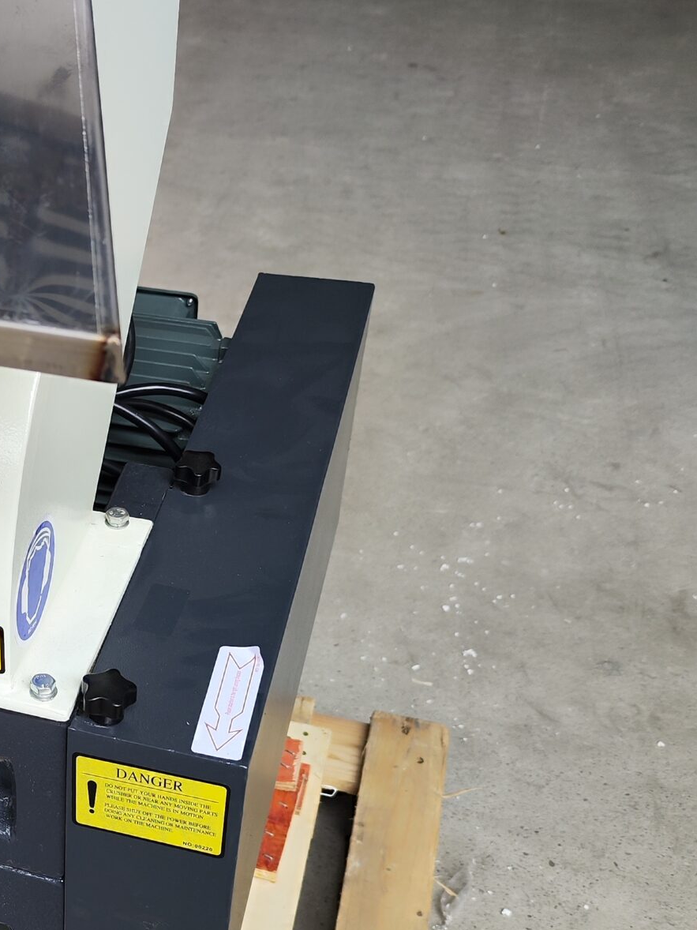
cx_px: -59
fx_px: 1343
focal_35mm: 50
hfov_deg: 26.9
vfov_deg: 38.0
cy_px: 568
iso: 167
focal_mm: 7.01
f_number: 1.69
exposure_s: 1/100
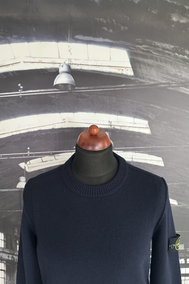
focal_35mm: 25
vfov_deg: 71.5
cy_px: 142
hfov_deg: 51.2
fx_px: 197
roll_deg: +0.8
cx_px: 101
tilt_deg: -8.4
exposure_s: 1/40
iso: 1000
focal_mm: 6.76
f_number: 1.78
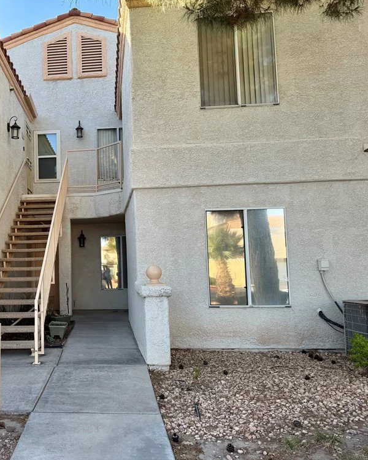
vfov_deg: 55.7
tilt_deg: +4.8
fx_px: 436
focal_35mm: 32
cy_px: 229
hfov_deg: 43.3
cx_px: 64
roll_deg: +0.4
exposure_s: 1/757
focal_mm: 6.76
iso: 80
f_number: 1.78
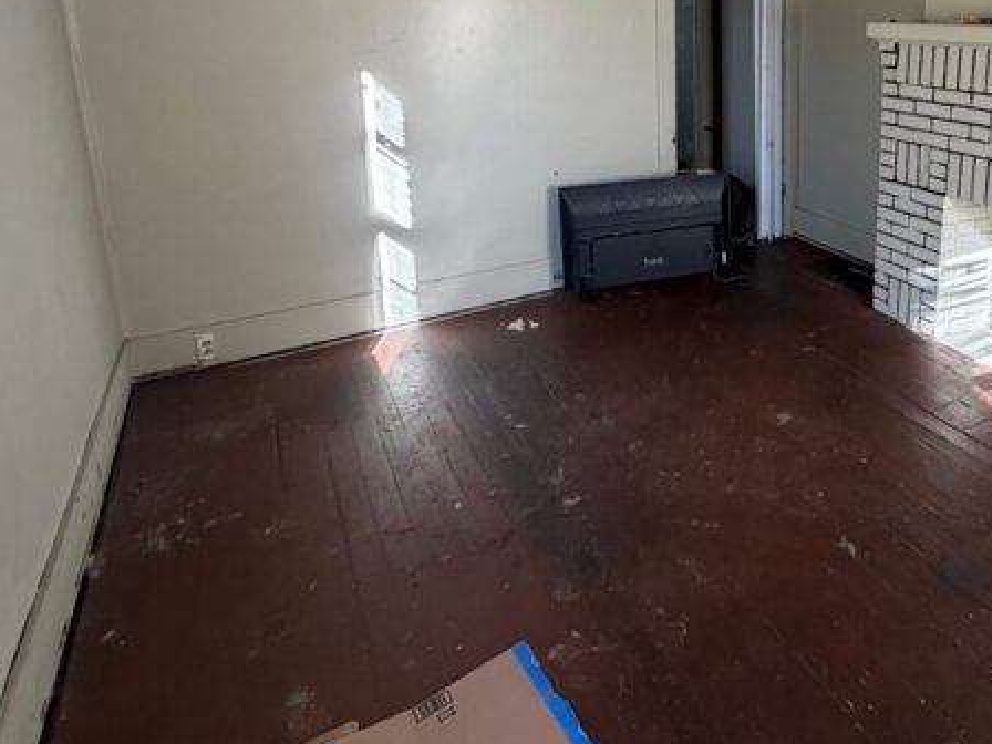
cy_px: 142
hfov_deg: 64.0
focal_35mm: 25
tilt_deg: -9.7
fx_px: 716
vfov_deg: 51.2
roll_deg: -0.5
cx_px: 777
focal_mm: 2.22
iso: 200
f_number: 2.2
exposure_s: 1/121
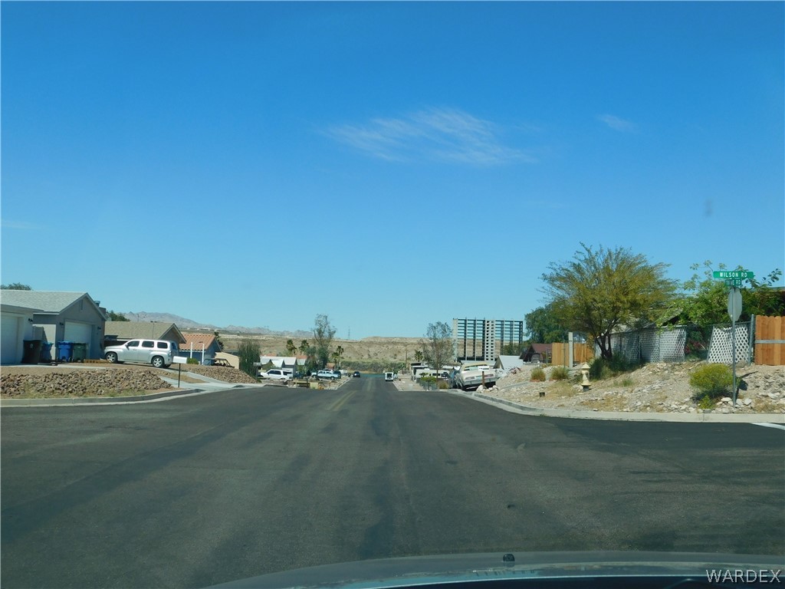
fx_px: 816
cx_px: 392
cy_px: 294
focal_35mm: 36
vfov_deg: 39.7
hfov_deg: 51.4
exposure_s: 1/400
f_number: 7
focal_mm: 6.3
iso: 125
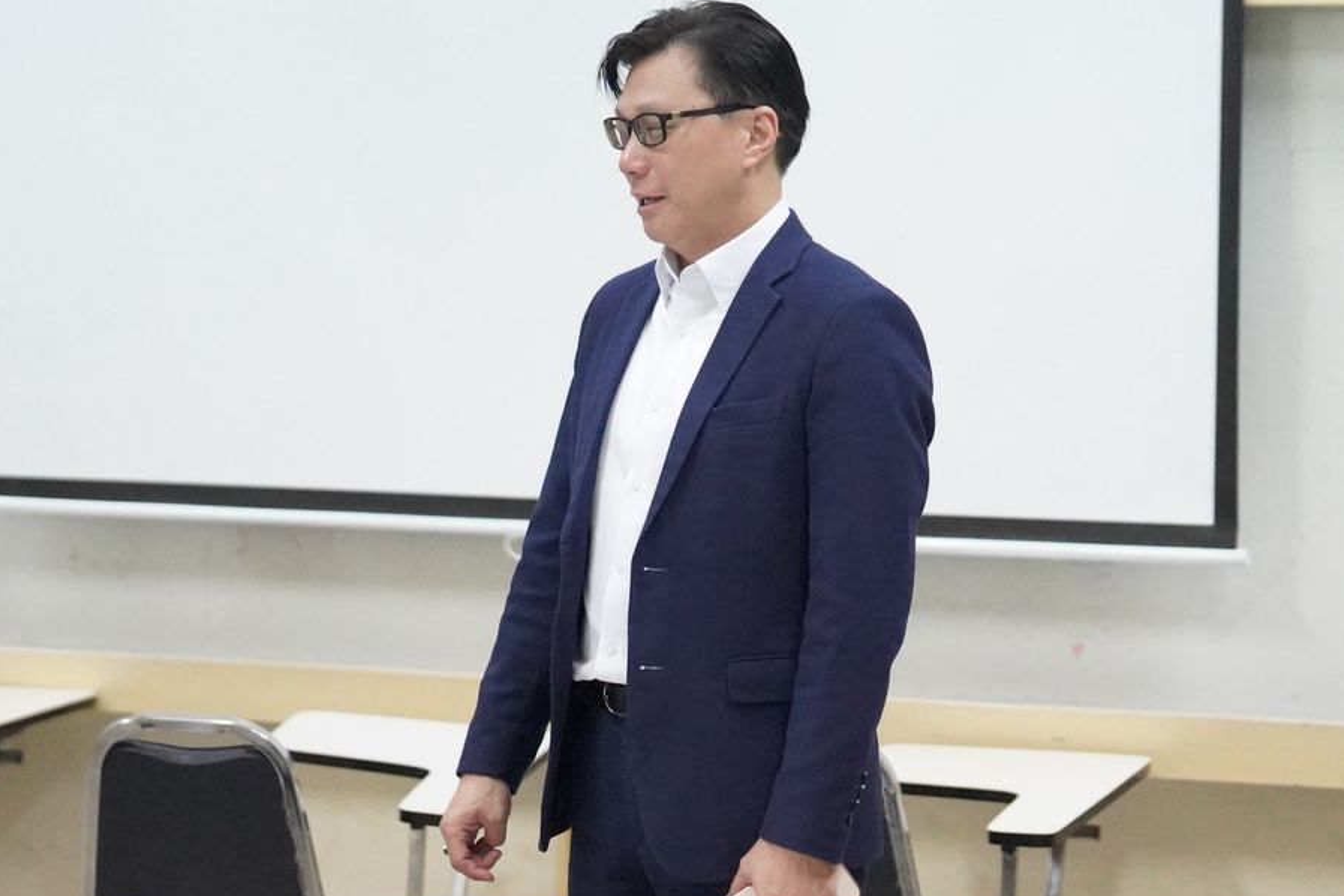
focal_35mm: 117
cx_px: 754
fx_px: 4368
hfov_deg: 17.5
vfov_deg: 11.7
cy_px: 401
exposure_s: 1/3200
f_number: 1.2
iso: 10000
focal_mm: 50
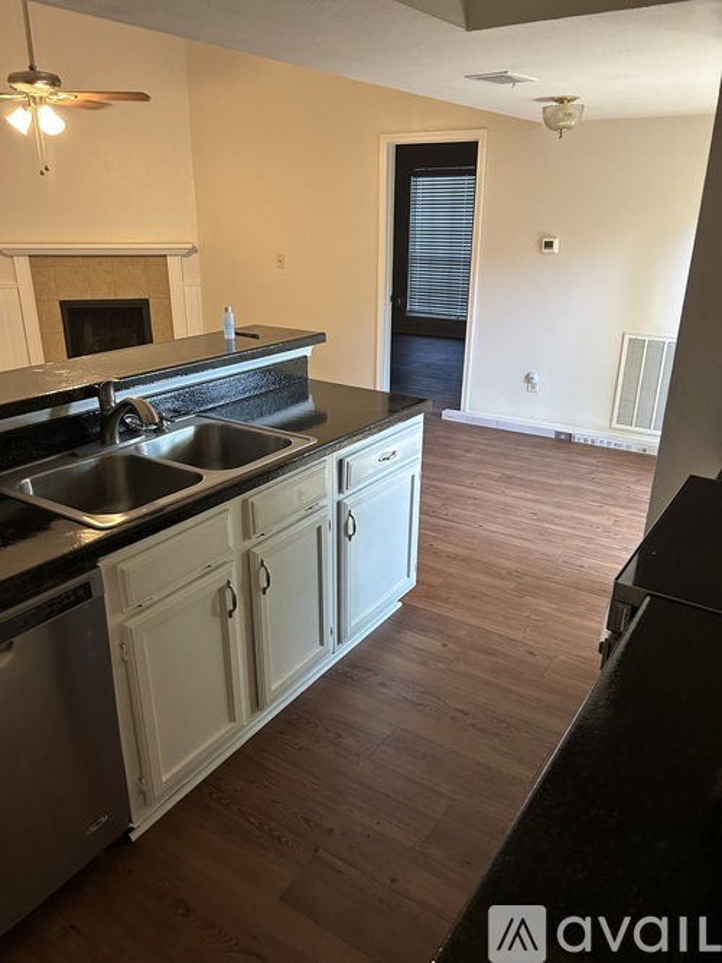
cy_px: 482
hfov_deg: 53.0
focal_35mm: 26
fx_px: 723
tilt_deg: -19.6
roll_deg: +0.3
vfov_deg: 67.3
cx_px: 361
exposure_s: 1/60
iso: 200
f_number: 1.5
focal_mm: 5.7
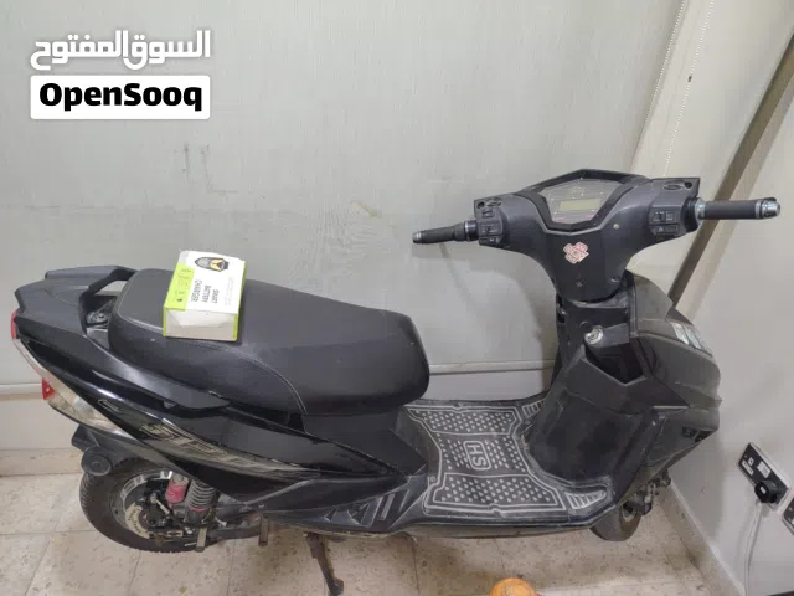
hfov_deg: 71.6
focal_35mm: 24
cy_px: 298
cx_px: 397
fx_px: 550
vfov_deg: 56.8
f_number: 1.75
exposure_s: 1/25
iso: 638
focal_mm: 5.25
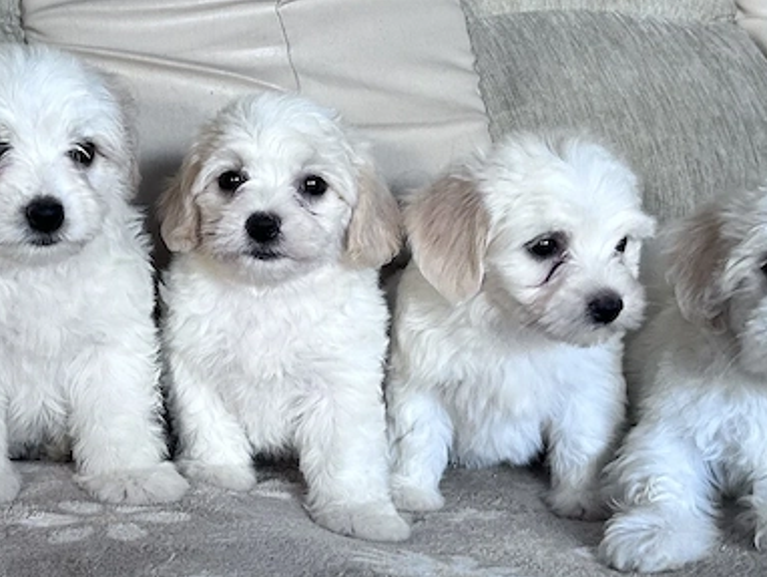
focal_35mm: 68
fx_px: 1508
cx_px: 159
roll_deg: +0.1
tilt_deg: -11.5
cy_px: 269
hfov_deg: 28.0
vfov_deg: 21.6
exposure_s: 1/60
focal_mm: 5.7
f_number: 1.5
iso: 160
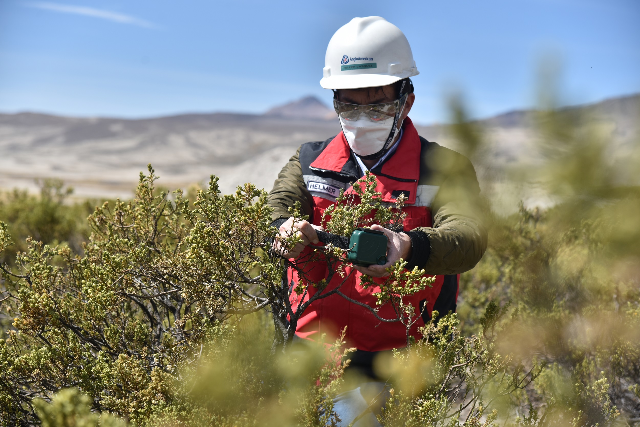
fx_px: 1511
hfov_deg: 23.9
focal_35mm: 85
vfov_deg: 16.1
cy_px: 214
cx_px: 320
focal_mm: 85
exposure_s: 1/800
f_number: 5
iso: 100
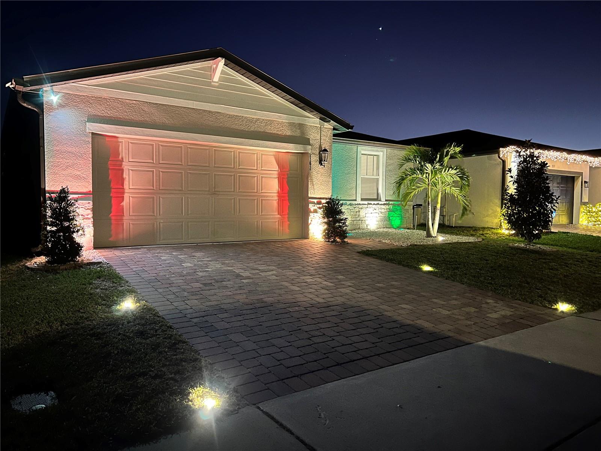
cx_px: 300
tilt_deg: -3.6
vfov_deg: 53.1
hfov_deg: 67.3
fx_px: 451
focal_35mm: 26
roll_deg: -1.0
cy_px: 226
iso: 640
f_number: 1.5
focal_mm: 5.7
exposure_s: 1/9
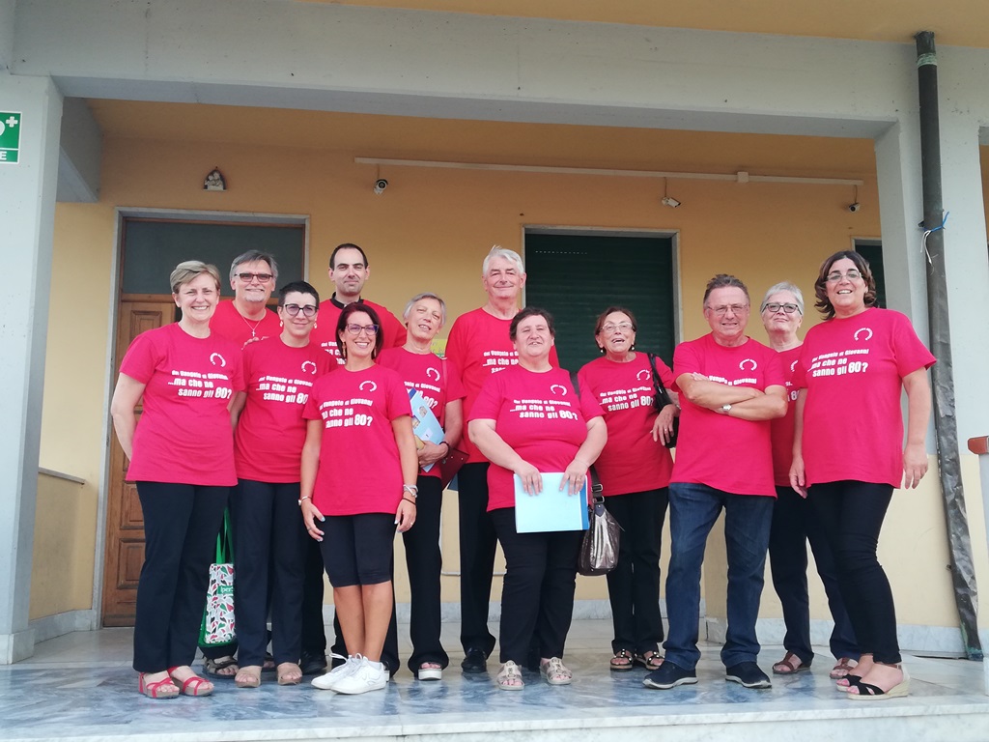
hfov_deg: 51.4
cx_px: 494
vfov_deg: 39.7
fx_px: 1029
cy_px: 371
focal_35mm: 36
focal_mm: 3.81
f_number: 2.2
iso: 50
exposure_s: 1/100
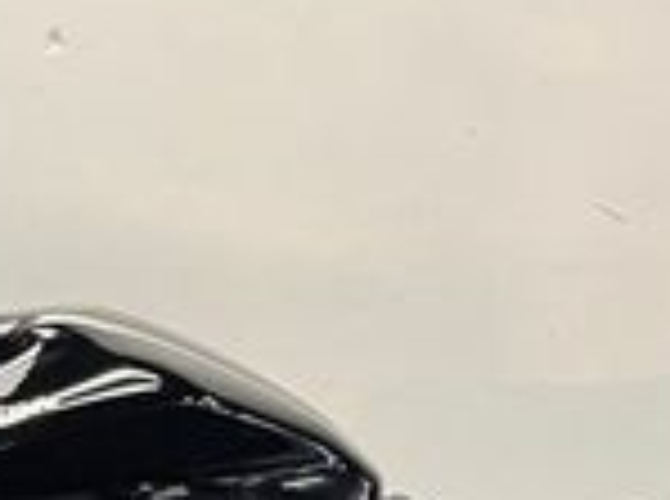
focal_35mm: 112
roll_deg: -0.7
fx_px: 2163
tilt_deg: -8.7
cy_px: 734
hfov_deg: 17.5
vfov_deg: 12.6
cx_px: 153
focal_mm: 5.1
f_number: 1.6
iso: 100
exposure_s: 1/50
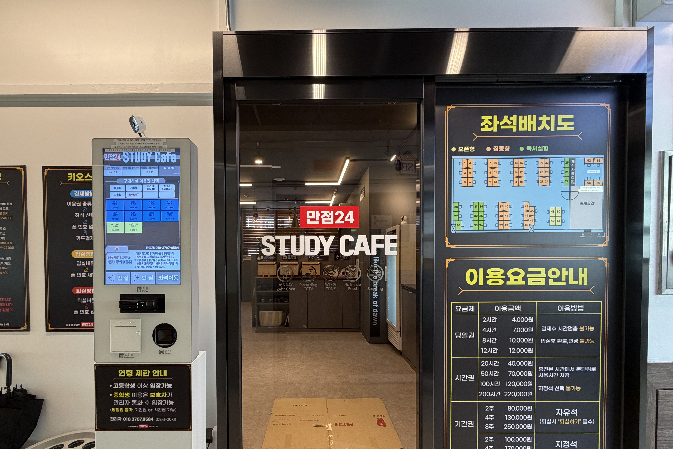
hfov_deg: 96.6
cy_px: 261
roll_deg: -0.1
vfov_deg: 73.2
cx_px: 311
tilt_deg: -1.5
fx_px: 299
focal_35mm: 16
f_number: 2.2
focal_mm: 2.22
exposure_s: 1/120
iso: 320
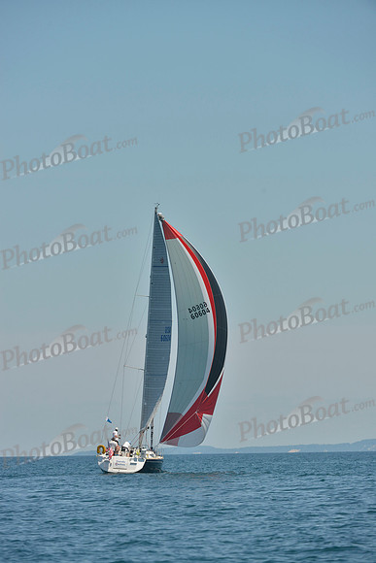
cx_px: 188
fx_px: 4540
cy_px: 282
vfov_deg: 7.1
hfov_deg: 4.7
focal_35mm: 290
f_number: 8
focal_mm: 290
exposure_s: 1/1250
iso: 280
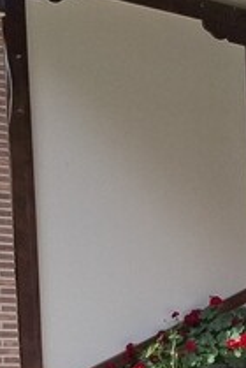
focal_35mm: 117
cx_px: 603
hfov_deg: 10.1
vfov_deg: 16.4
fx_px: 1195
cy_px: 500
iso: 50
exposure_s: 1/875
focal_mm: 5.54
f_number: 1.8
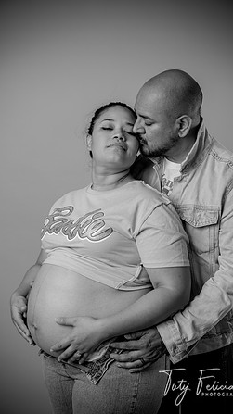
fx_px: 638
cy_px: 207
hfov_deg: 20.7
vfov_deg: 36.0
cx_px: 120
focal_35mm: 58
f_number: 3.2
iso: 50
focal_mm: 55
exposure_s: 1/50
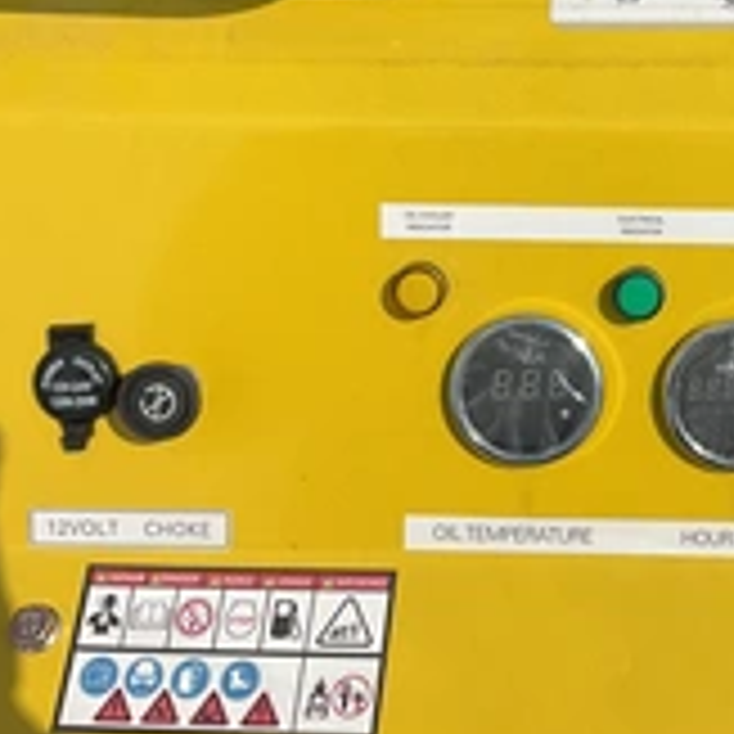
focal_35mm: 63
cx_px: 675
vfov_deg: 26.7
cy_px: 140
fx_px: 1511
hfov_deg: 26.3
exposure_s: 1/5263
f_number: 1.8
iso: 25
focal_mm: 3
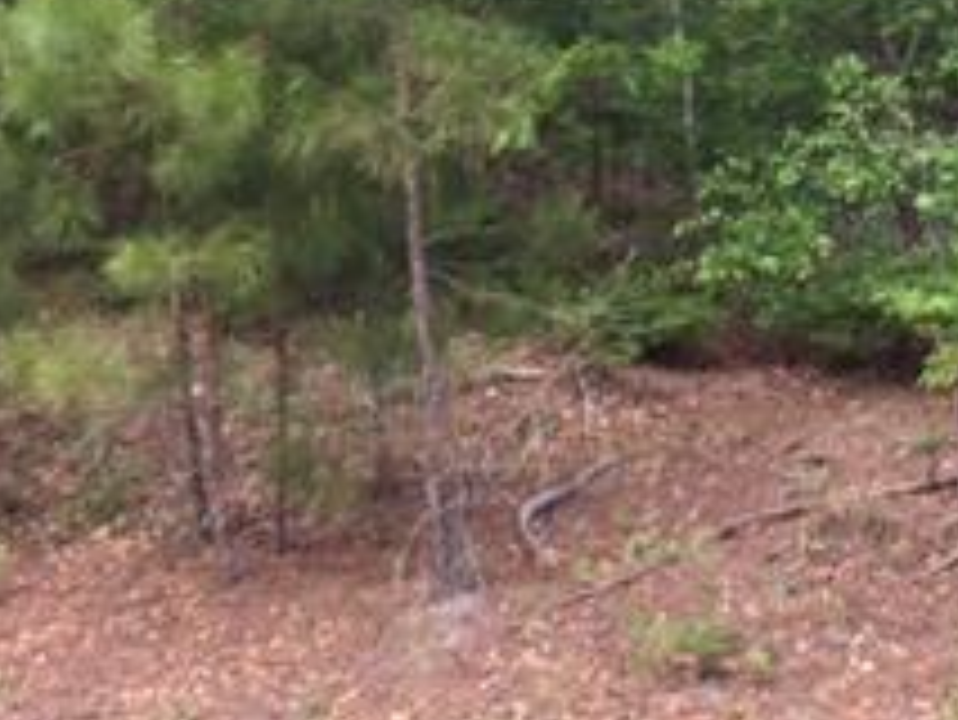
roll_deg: +1.0
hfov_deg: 22.0
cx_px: 846
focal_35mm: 87
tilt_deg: +5.2
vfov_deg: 16.6
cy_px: 4
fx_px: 2409
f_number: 2.2
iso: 32
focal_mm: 4.15
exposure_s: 1/262
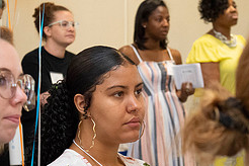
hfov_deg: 12.0
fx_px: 1183
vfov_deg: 8.0
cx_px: 128
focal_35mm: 171
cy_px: 107
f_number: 5
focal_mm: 45
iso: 2000
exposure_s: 1/125
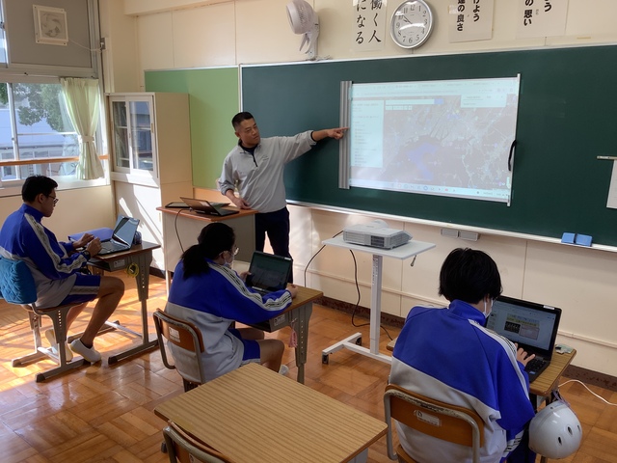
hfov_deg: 58.4
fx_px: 553
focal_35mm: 31
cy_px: 232
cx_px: 308
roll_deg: +0.3
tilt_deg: -12.4
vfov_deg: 45.4
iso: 50
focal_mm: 3.3
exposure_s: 1/120
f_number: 2.4
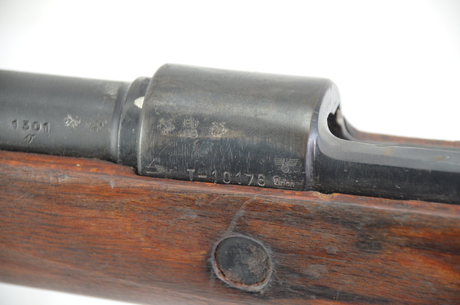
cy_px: 152
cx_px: 230
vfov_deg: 6.8
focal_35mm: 202
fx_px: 2582
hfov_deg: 10.2
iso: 1600
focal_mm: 135
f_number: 5.6
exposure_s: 1/125
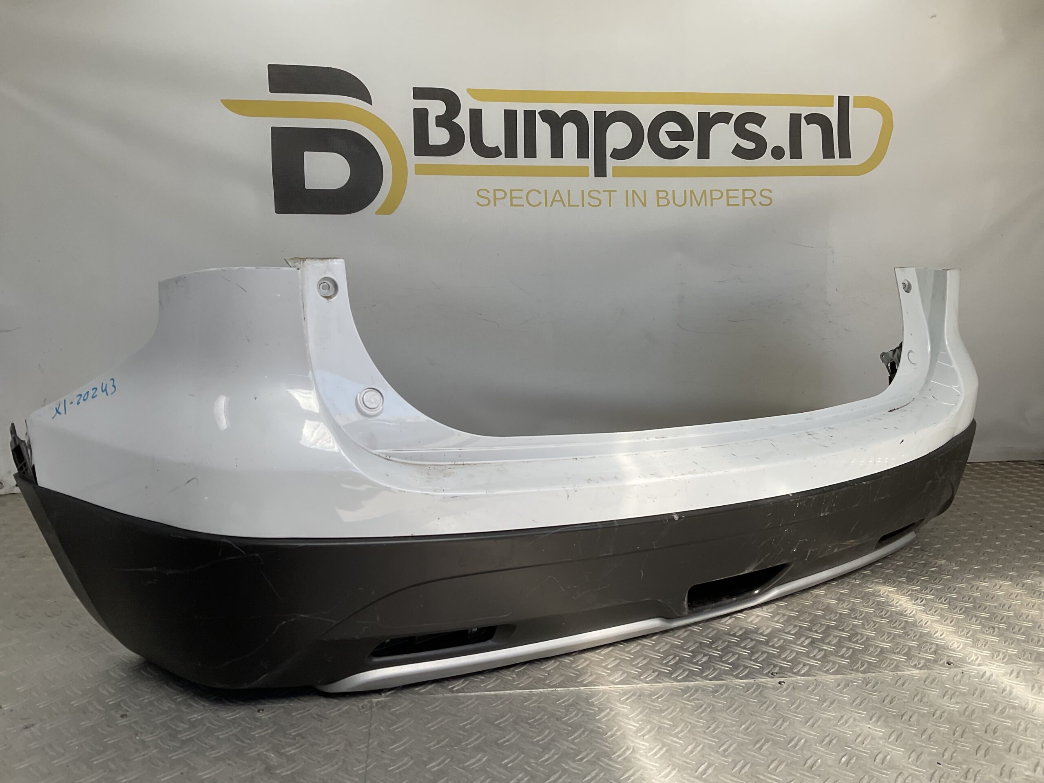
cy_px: 392
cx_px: 522
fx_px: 875
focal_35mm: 29
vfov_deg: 48.2
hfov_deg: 61.7
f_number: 1.8
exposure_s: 1/504
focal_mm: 3
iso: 16
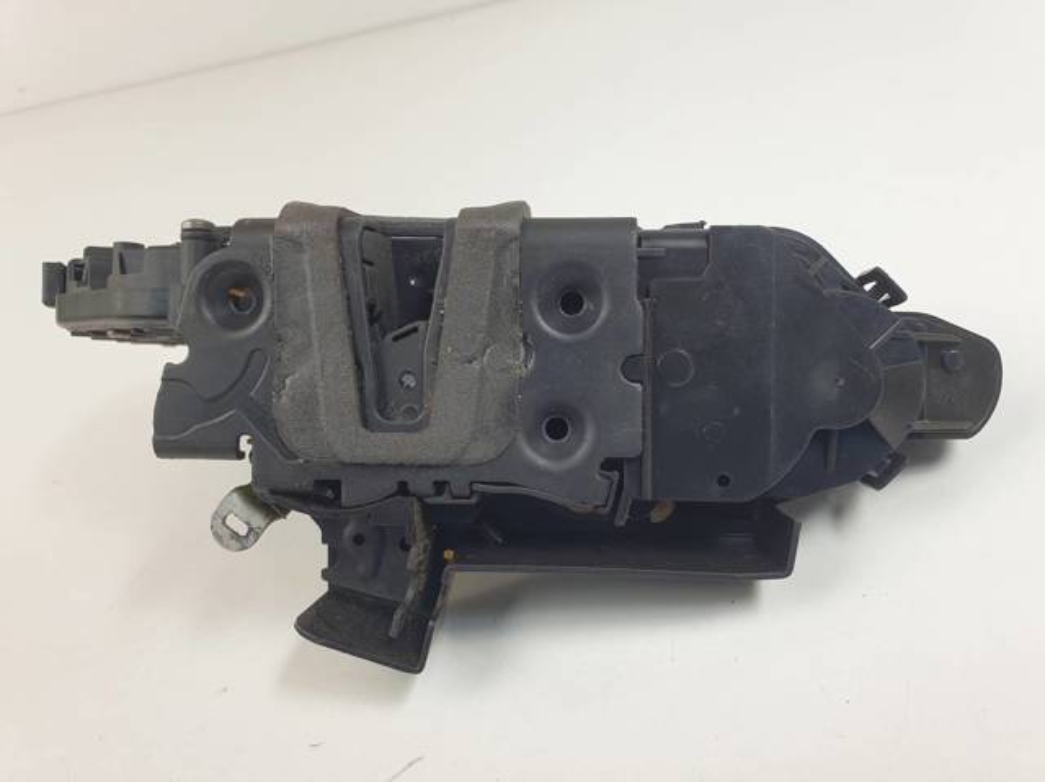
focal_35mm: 26
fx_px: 784
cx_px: 522
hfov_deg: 67.3
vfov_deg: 53.0
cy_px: 391
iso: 50
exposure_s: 1/118
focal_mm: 4.3
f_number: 2.4
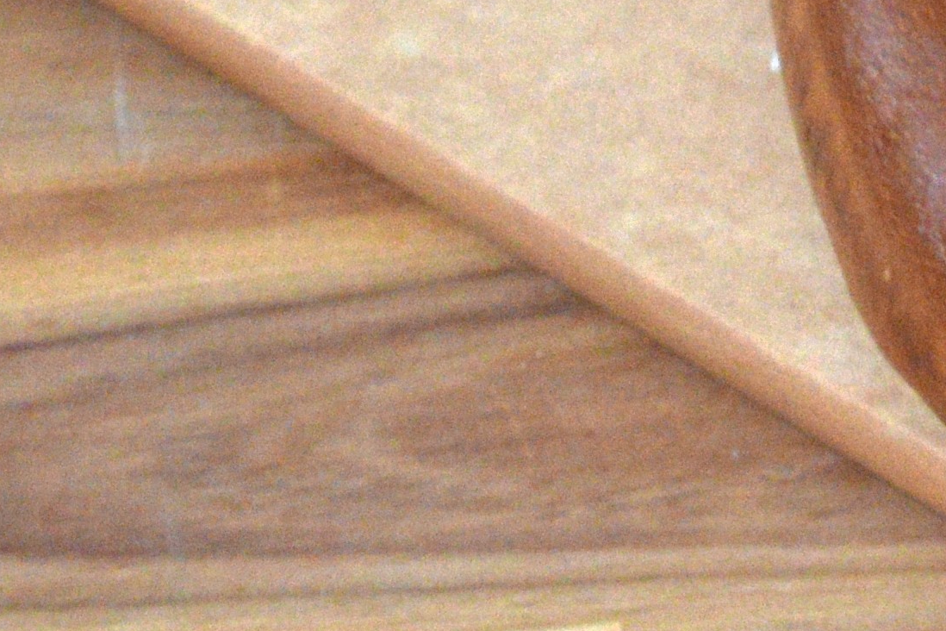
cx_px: 2553
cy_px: -717
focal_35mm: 451
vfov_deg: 3.0
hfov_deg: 4.4
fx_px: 11843
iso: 3200
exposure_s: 1/100
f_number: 5.6
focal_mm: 55
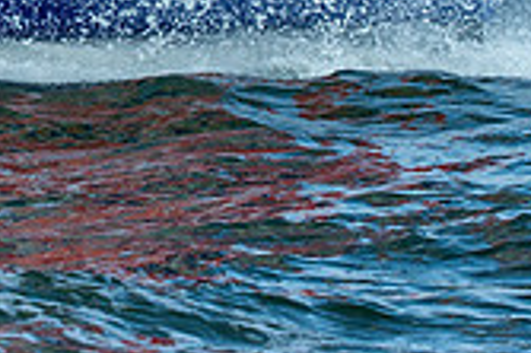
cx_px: -207
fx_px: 5393
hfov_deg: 5.6
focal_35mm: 366
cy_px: -221
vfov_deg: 3.7
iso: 400
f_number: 5.6
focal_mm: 105
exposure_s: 1/1250
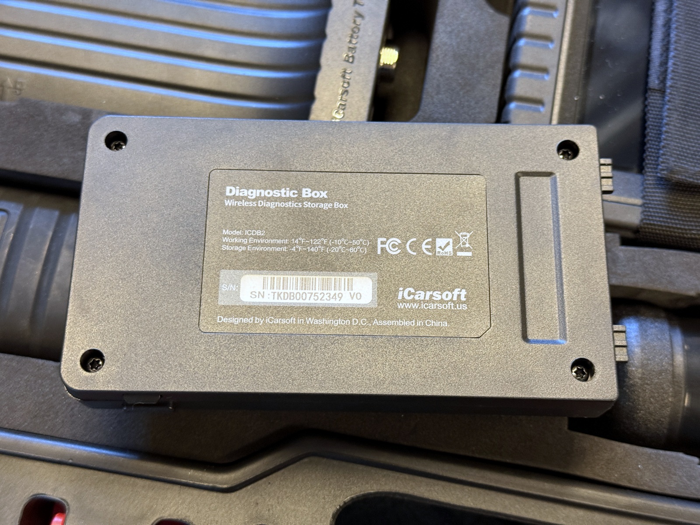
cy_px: 262
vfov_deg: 30.3
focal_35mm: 48
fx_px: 971
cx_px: 350
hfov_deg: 39.7
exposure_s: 1/50
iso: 160
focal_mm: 6.76
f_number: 1.78
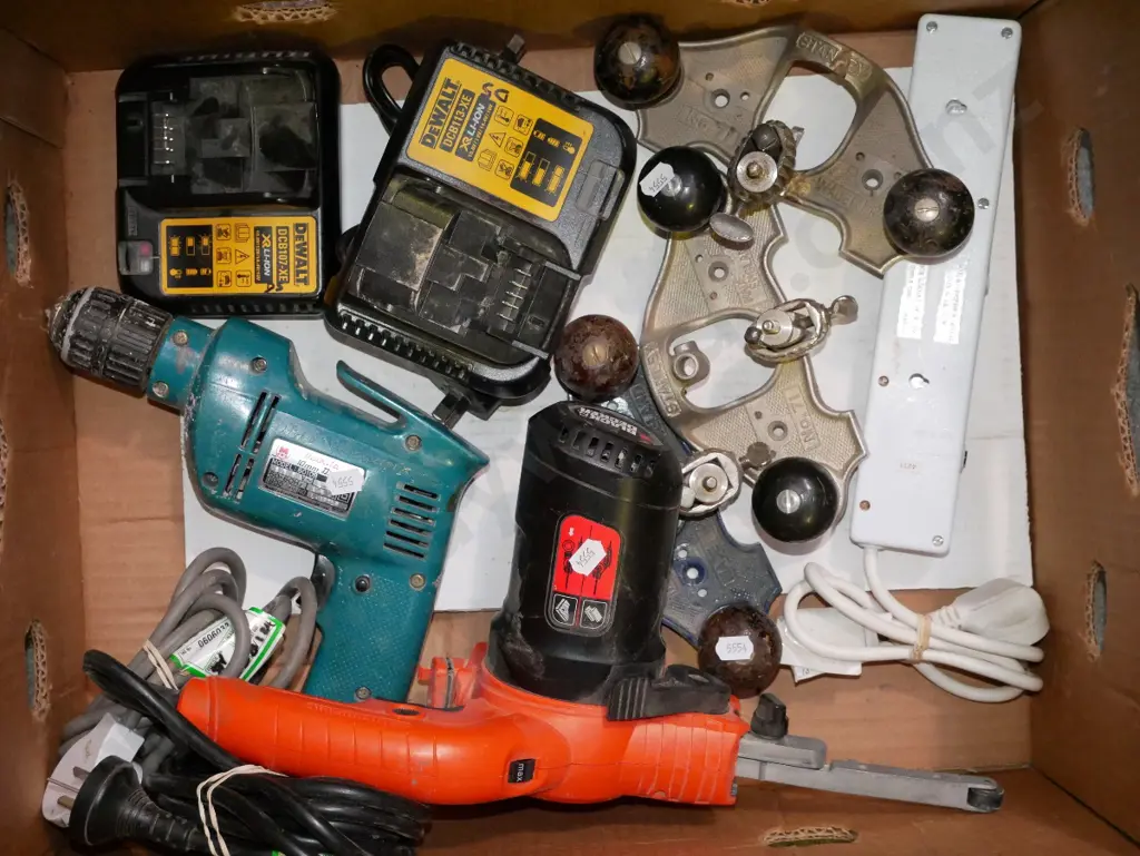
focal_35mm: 50
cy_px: 428
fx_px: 1647
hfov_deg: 38.2
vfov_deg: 29.1
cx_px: 570
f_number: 5.6
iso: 3200
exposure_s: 1/125
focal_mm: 25
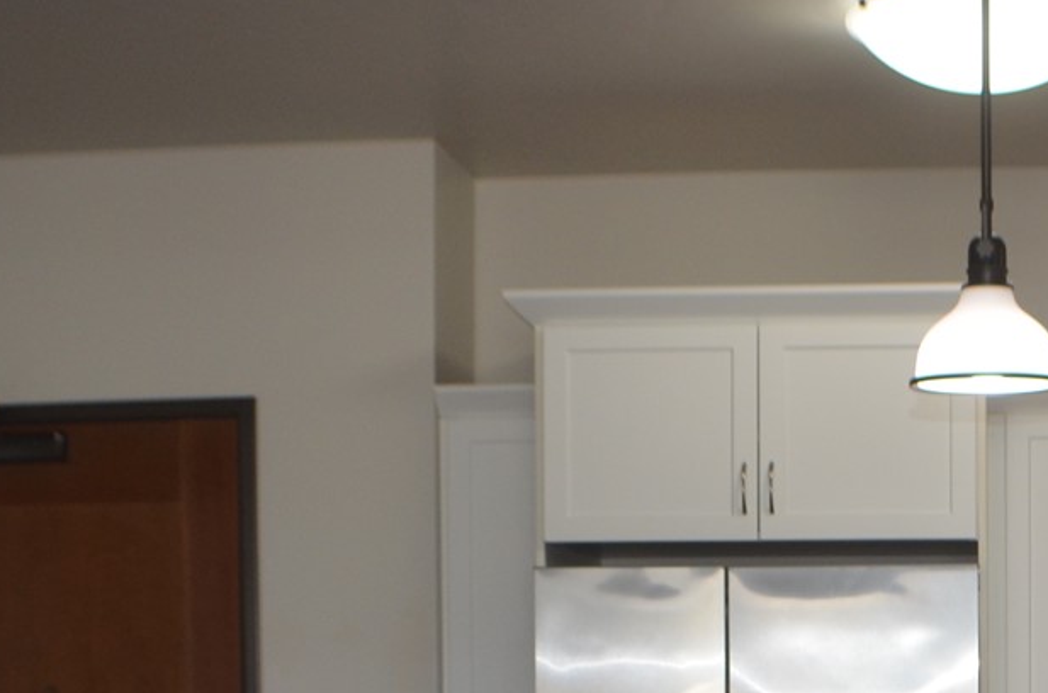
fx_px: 3078
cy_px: 859
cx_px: 879
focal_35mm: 106
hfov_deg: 19.1
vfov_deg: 12.5
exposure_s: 1/125
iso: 320
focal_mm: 20
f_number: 3.8
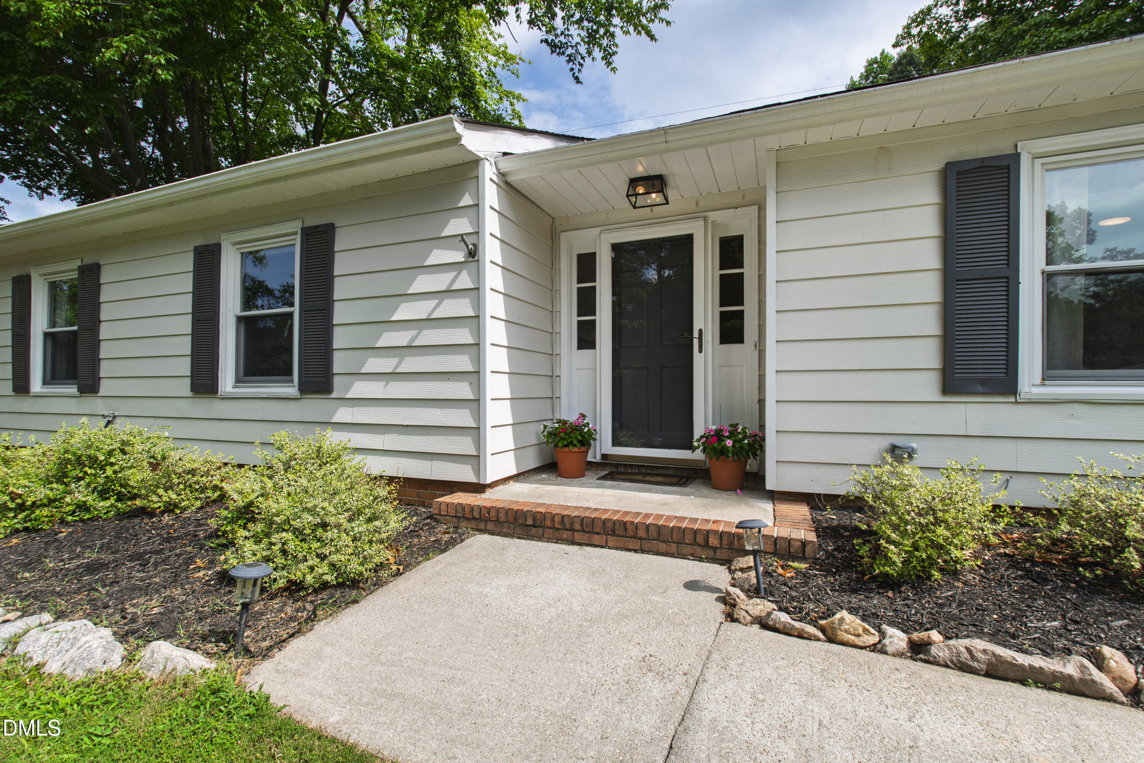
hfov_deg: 100.4
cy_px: 382
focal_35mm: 15
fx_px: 477
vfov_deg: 77.3
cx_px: 572
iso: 100
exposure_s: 1/200
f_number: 8
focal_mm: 10
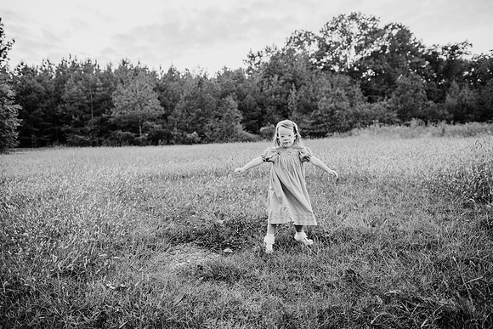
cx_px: 246
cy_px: 164
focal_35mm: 24
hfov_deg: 73.7
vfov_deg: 53.2
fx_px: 329
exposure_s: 1/320
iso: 500
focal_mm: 24
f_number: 2.8
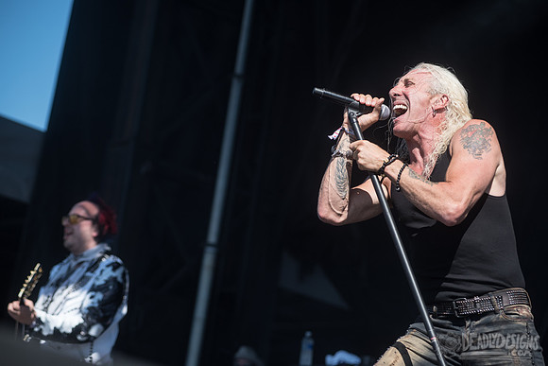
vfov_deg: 12.5
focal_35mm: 110
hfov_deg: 18.6
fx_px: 1675
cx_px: 274
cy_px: 183
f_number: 4
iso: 250
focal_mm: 110
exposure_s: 1/2500
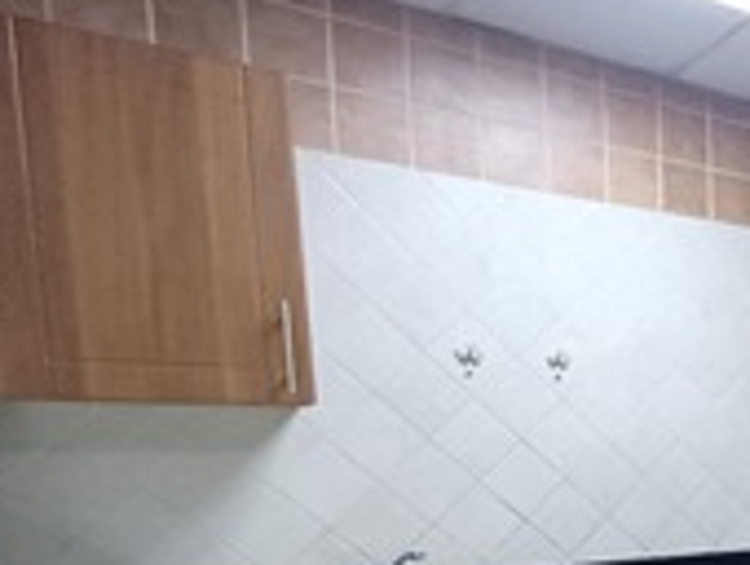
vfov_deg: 30.9
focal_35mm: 43
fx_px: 933
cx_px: 982
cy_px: 585
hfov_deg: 32.5
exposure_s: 1/25
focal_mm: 1.64
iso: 320
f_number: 2.2
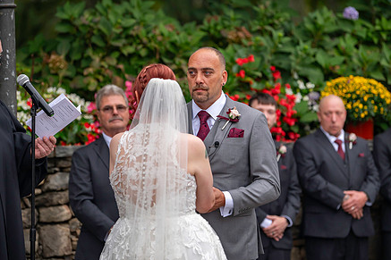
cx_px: 202
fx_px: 2160
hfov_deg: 10.3
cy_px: 136
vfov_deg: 6.9
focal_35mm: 199
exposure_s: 1/640
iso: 640
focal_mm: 150
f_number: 2.8
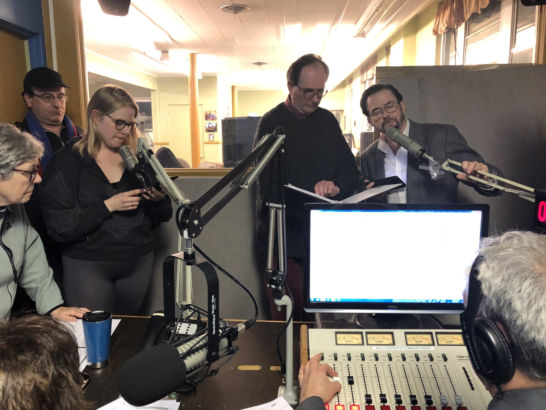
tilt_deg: -4.6
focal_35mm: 28
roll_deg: -1.7
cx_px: 273
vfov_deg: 49.7
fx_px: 442
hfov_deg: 63.4
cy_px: 205
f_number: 1.8
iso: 100
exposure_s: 1/13
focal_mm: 3.99
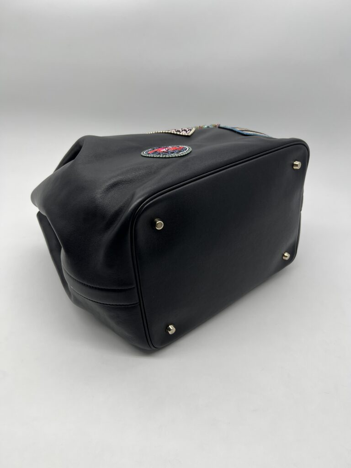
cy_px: 234
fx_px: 352
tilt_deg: -32.0
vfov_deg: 67.3
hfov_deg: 53.1
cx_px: 176
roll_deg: -1.6
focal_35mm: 26
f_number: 1.5
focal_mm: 5.7
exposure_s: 1/172
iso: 40
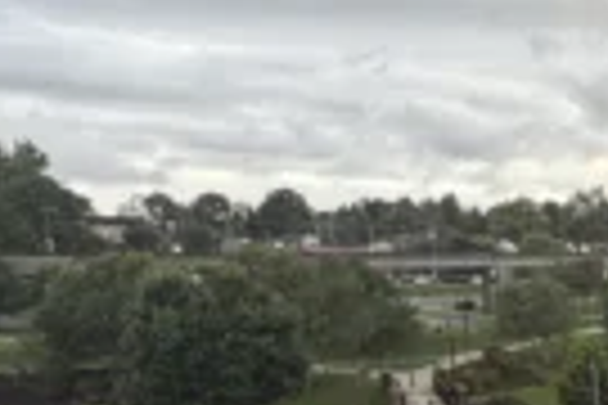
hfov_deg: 22.0
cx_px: 971
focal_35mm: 72
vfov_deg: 18.3
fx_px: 1216
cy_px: 432
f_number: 2.2
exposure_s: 1/121
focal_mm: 2.22
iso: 80
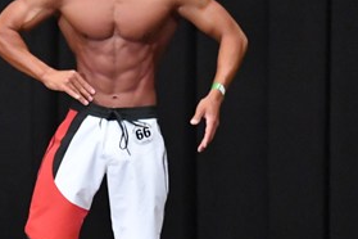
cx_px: -88
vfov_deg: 2.3
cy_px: 136
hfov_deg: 3.4
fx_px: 5986
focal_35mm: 602
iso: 8000
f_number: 5.6
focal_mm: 145
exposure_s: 1/400
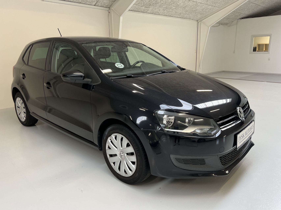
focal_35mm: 26
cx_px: 140
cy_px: 105
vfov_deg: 53.1
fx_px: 211
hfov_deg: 67.3
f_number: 1.5
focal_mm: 5.7
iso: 125
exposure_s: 1/100
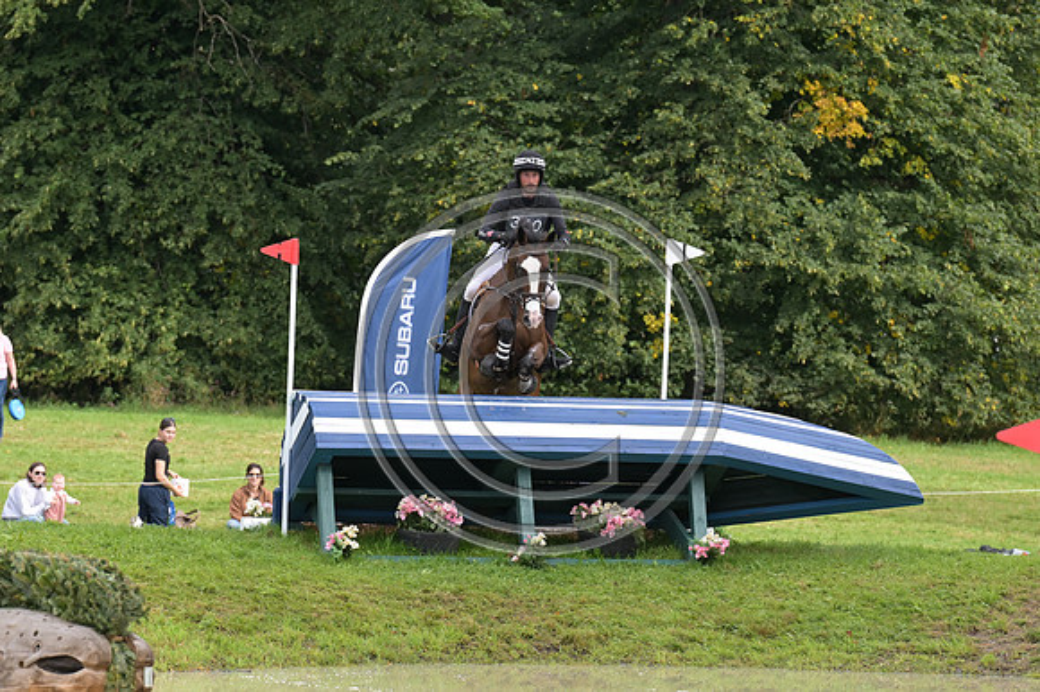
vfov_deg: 4.6
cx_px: 520
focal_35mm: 300
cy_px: 346
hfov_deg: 6.9
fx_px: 8661
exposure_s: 1/1250
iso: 900
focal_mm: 200
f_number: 5.6
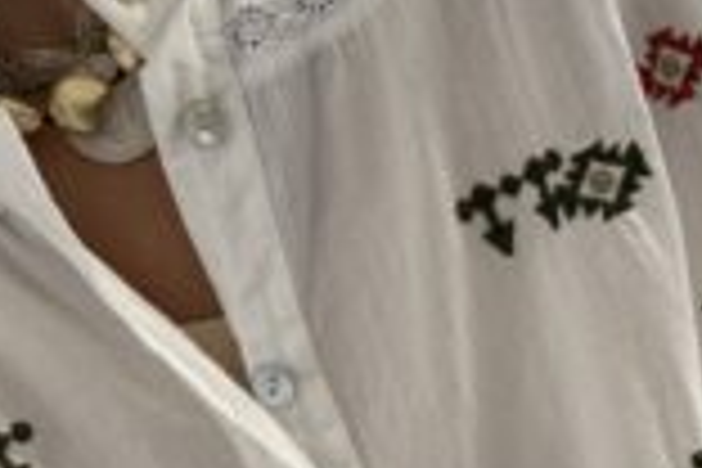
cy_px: 490
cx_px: 576
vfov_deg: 20.4
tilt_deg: -25.8
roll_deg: +29.7
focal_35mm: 64
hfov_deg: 30.5
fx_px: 1248
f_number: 1.78
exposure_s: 1/121
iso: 200
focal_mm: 6.76
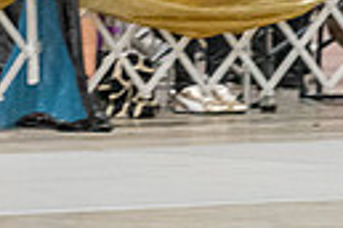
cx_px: -380
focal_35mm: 902
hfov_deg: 2.3
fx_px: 8593
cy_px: -91
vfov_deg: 1.5
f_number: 2.8
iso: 6400
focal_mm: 200
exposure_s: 1/250
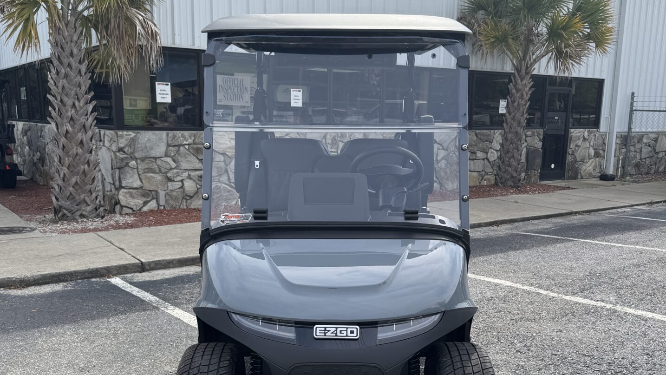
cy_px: 236
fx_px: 618
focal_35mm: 35
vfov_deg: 33.6
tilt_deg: -11.2
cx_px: 334
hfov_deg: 56.6
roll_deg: -0.9
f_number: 1.78
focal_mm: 6.76
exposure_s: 1/2710
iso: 80
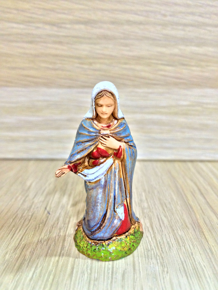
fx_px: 244
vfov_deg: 61.7
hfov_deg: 48.2
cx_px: 109
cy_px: 145
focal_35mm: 29
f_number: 2.2
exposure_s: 1/25
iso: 250
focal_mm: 4.15
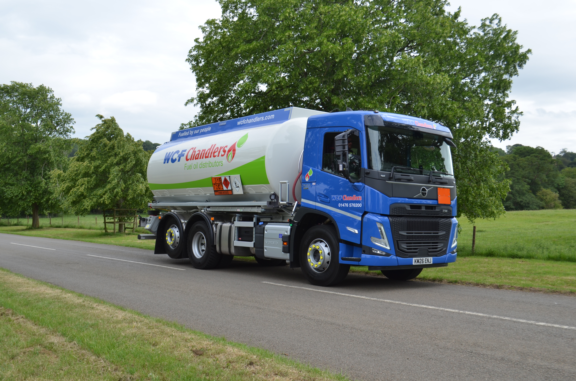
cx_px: 288
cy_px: 190
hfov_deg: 53.2
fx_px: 575
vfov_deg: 36.7
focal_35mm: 36
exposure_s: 1/250
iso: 140
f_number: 8
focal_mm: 24
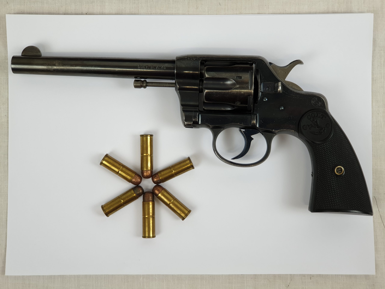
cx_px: 192
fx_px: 578
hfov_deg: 36.8
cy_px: 144
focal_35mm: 52
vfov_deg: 28.0
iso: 100
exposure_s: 1/33
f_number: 2.4
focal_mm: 6
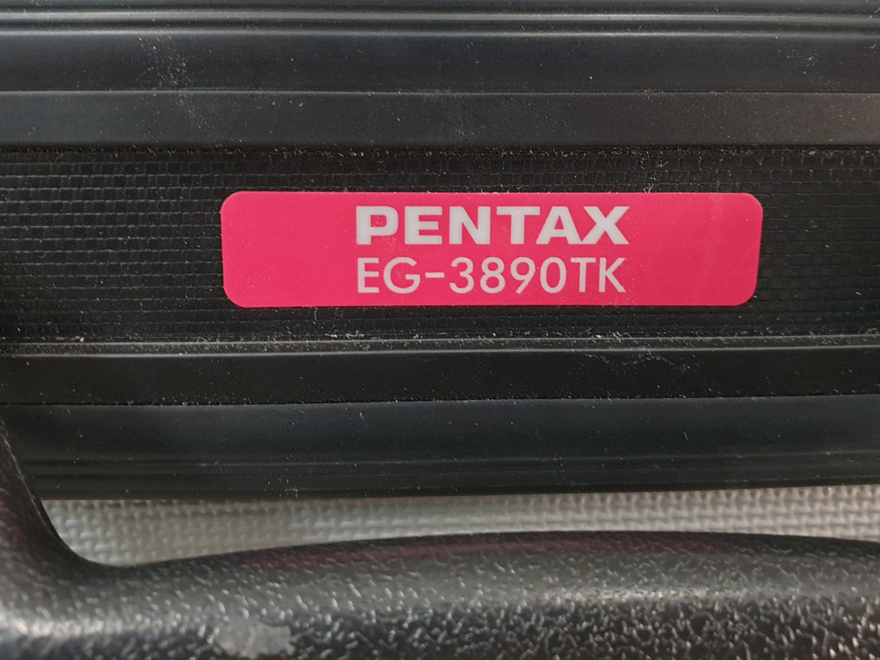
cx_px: 470
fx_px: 890
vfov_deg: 40.2
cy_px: 218
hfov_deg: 52.6
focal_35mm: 35
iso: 250
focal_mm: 4.3
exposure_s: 1/17
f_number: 2.4
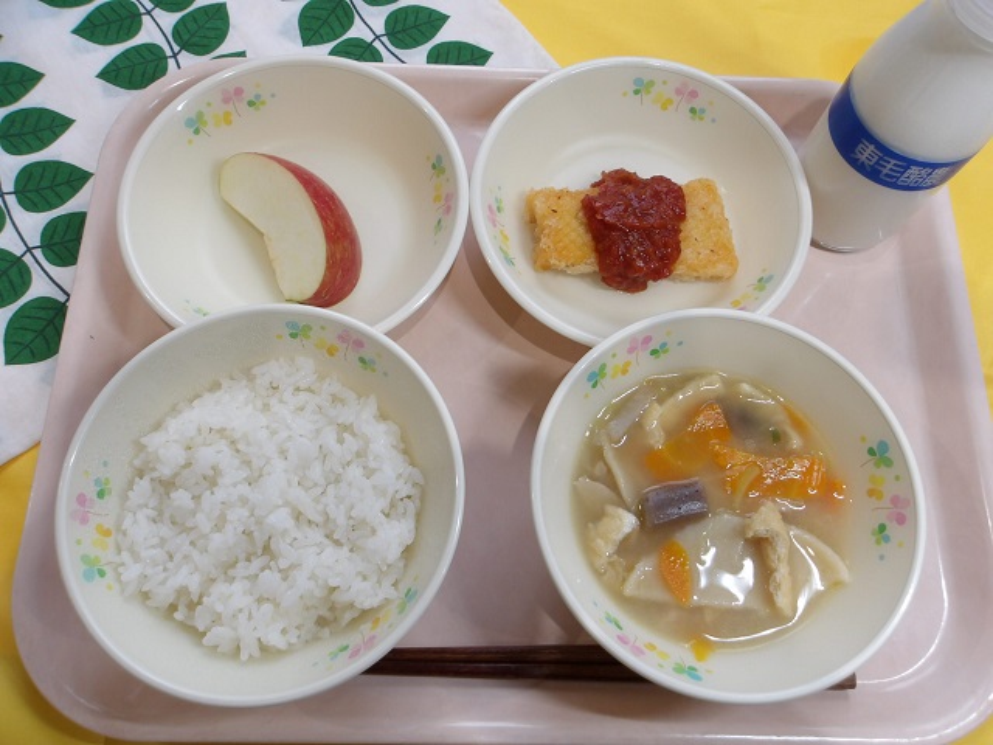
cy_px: 372
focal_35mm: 27
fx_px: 775
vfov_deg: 51.4
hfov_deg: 65.3
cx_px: 496
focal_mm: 4.9
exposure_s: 1/60
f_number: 3
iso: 122
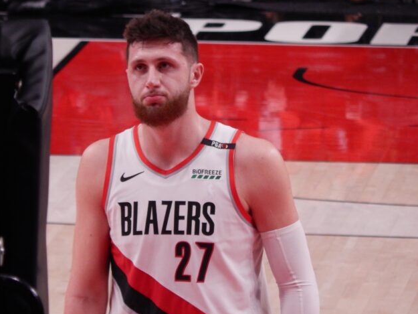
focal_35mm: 829
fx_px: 10012
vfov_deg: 1.8
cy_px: 167
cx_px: 169
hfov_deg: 2.4
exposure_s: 1/80
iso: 400
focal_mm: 120
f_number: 5.8
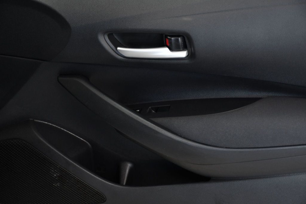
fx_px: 663
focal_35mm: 78
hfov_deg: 26.0
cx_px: 153
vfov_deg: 17.5
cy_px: 102
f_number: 4.8
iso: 400
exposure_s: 1/60
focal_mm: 52
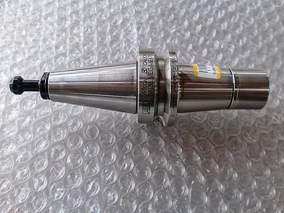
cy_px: 106
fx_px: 287
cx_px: 142
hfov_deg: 52.6
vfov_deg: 40.7
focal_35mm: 35
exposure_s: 1/80
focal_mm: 6.3
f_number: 3.1
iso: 64
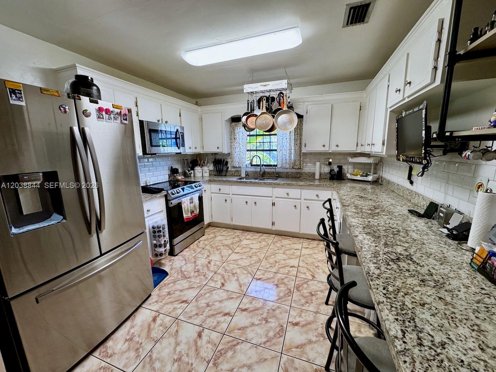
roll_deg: -0.2
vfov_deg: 85.7
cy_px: 186
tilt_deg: -10.9
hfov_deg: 102.1
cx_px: 248
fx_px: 201
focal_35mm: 14
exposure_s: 1/120
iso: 250
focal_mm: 2.22
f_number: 2.2
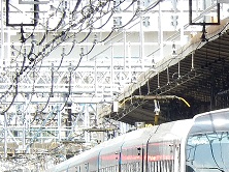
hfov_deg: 1.6
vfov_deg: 1.2
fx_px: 7996
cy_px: 183
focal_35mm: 1210
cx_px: 291
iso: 125
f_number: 6.2
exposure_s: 1/160
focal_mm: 68.7
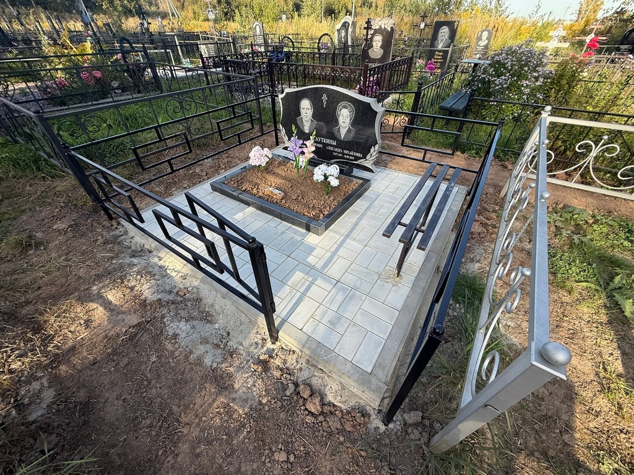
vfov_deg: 85.7
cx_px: 317
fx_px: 256
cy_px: 238
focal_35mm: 14
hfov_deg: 102.1
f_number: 2.2
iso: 50
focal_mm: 2.22
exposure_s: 1/455
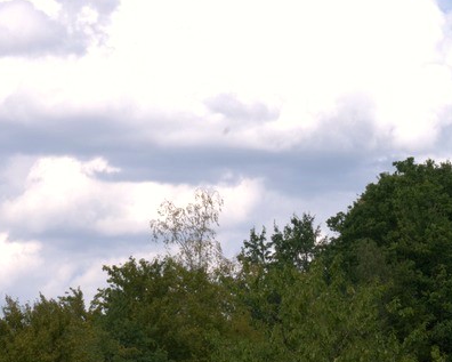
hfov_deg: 7.5
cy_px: 185
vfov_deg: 6.0
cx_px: 201
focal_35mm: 256
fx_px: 3425
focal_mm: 90
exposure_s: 1/125
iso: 400
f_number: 22
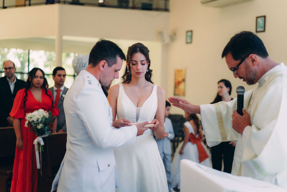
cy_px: 96
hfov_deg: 39.4
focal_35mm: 50
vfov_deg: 26.8
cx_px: 144
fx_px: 401
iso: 500
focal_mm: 50
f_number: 1.8
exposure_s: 1/1000
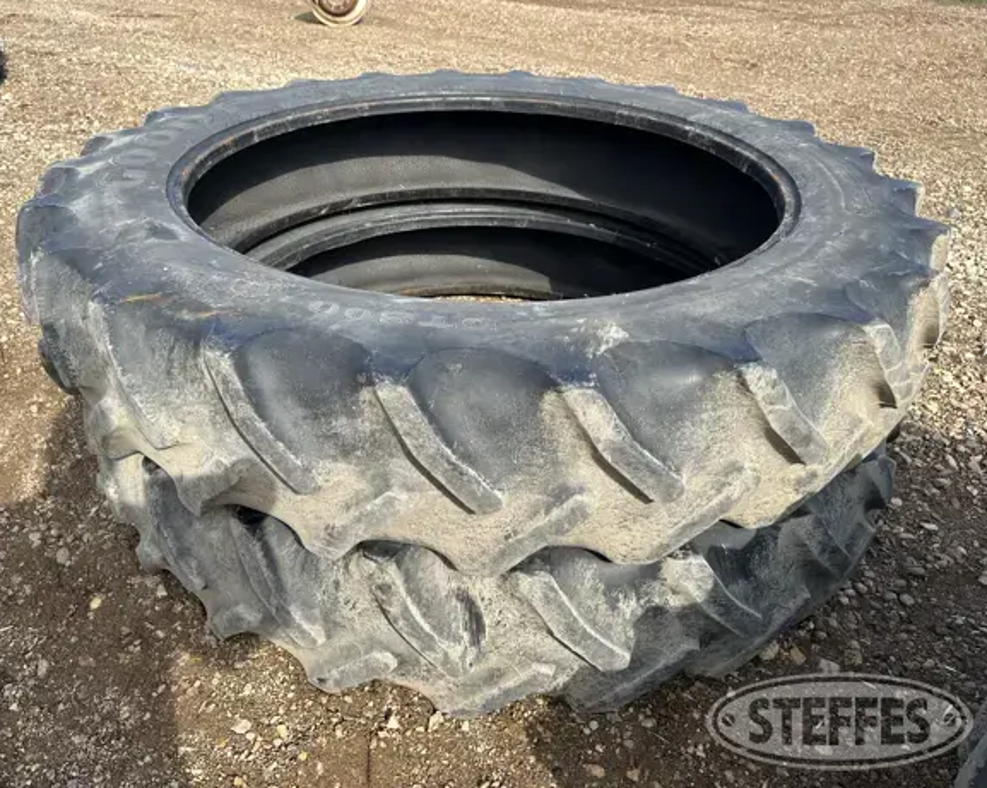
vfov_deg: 54.9
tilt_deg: -35.4
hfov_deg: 66.0
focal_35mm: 26
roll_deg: +2.0
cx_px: 462
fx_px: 759
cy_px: 379
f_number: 1.78
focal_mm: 6.86
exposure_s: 1/1613
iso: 80
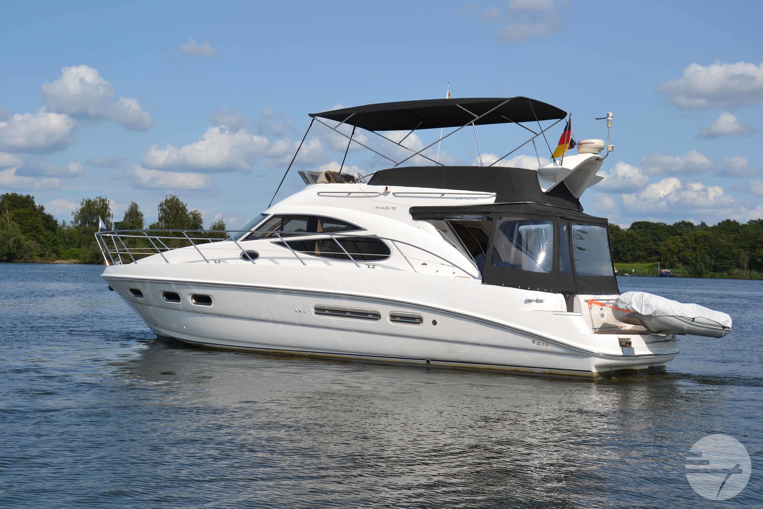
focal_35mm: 52
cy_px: 254
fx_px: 1113
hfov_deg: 37.8
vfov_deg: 25.8
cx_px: 382
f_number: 10
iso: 100
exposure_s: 1/400
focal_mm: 35
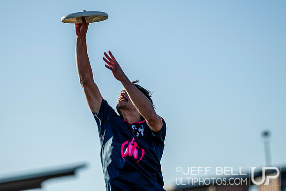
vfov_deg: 6.1
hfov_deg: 9.1
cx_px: 143
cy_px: 96
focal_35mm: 225
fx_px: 1788
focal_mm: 150
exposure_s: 1/1600
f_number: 3.2
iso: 100
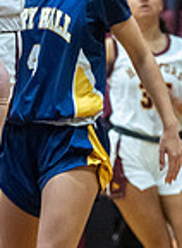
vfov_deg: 4.4
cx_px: 29
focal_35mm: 451
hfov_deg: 3.3
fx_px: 3200
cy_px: -100
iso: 5600
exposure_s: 1/800
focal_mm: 78
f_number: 2.8
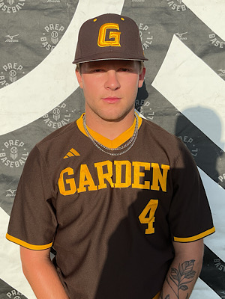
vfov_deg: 61.7
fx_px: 251
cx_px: 112
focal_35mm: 29
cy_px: 150
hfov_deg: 48.2
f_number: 1.8
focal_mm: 3
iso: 16
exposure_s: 1/1912
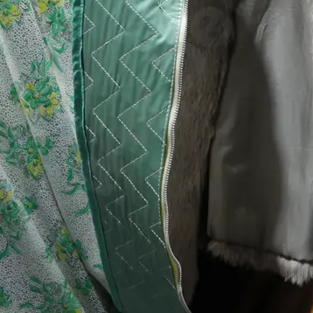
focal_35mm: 86
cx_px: 315
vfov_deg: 18.5
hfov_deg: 19.6
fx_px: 880
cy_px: -113
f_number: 4
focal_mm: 17
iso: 400
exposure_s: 1/60
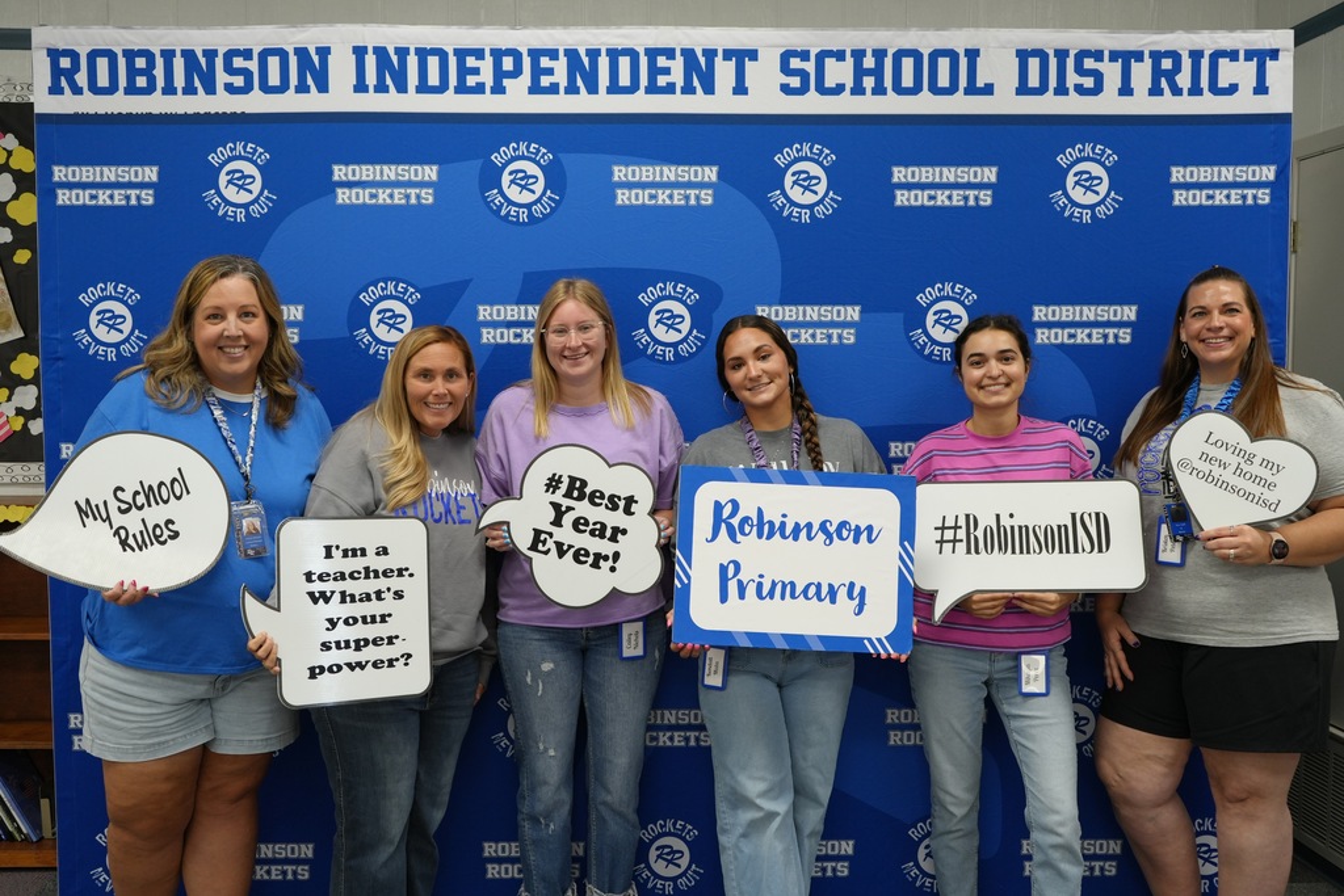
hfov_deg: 53.1
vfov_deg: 36.9
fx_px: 1344
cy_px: 448
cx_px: 672
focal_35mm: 36
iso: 1000
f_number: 4
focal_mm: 36
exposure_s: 1/160
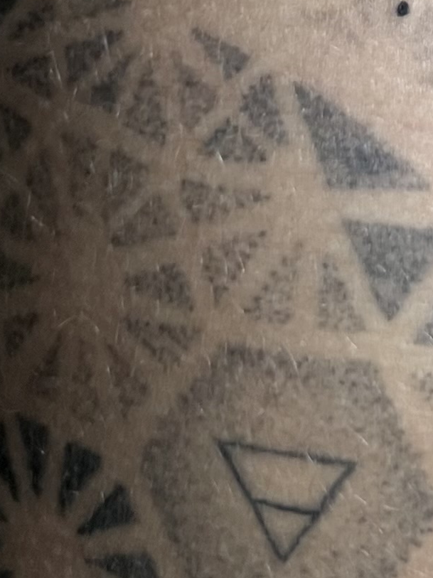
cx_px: 465
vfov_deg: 14.4
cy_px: -260
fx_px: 2153
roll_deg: +3.8
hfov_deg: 11.3
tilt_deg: -41.1
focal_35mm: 129
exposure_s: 1/78
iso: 125
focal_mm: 5.7
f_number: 1.5
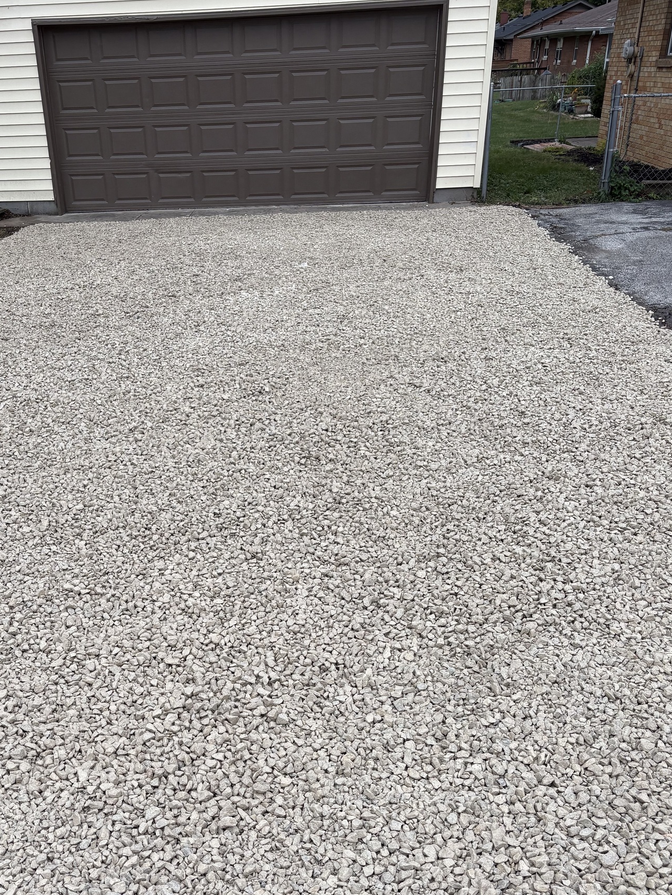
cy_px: 594
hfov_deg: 40.3
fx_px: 906
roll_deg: +2.0
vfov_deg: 51.7
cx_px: 240
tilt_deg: -30.2
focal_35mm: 35
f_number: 1.6
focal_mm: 5.96
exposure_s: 1/339
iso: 50
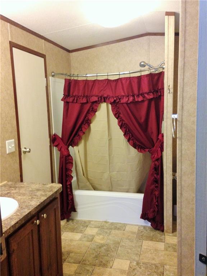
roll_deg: +0.6
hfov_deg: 42.9
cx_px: 104
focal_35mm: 33
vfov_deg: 55.4
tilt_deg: -7.7
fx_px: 263
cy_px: 138
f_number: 2.4
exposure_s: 1/20
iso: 250
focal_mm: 4.12
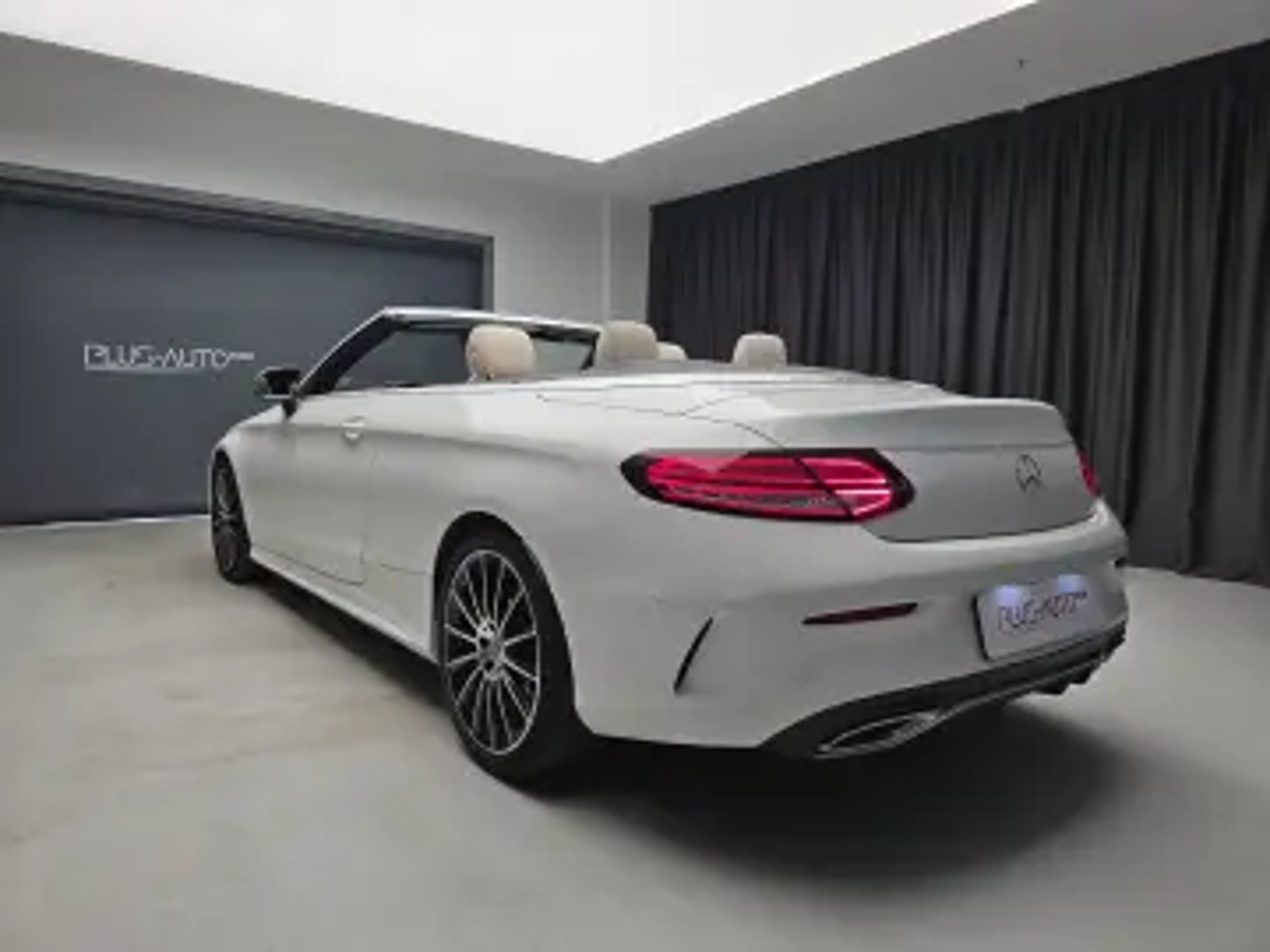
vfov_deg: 58.9
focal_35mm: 23
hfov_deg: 73.9
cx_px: 635
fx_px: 844
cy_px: 476
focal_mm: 6.3
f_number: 1.7
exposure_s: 1/100
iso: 20
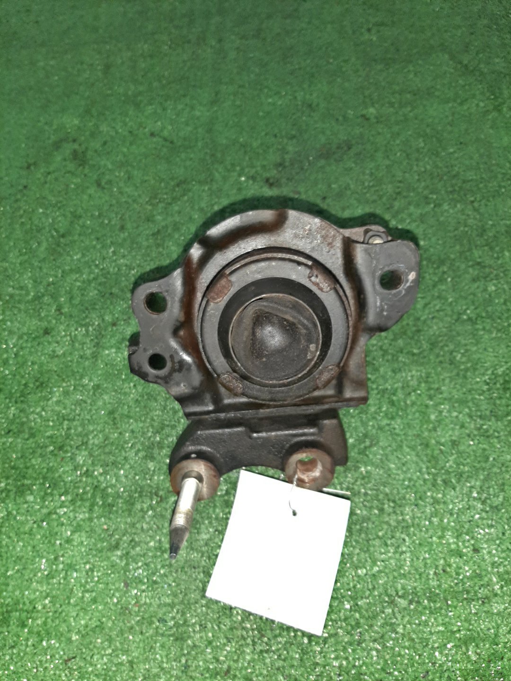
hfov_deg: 53.1
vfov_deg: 67.3
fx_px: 512
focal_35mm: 26
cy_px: 340
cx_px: 256
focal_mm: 3.93
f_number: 1.7
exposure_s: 1/25
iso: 212
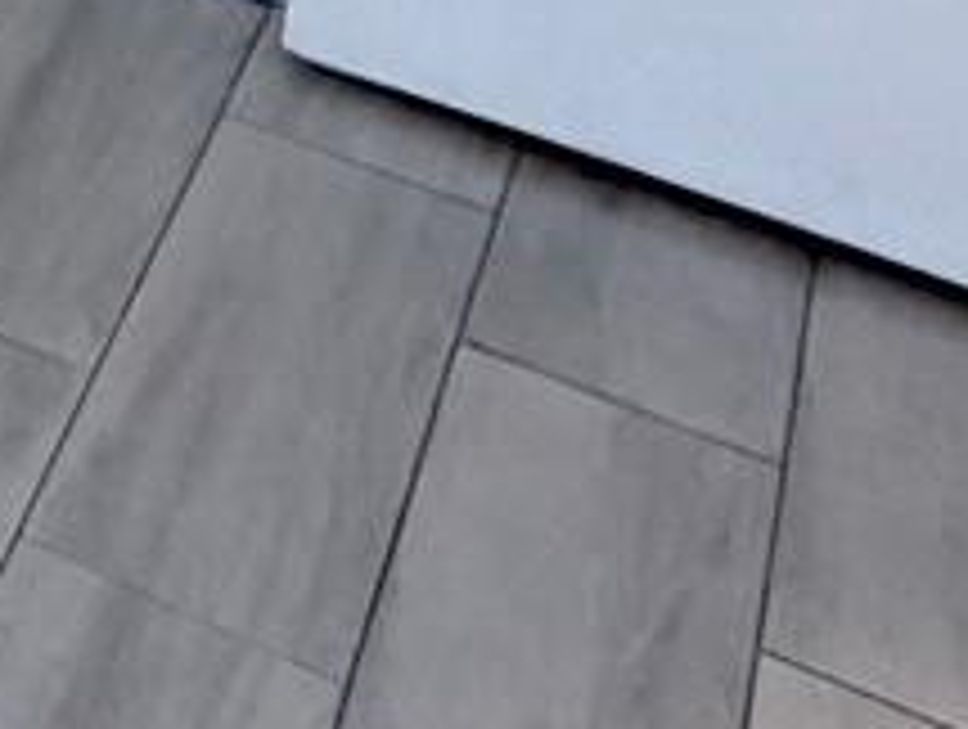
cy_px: -994
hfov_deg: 14.0
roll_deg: +0.1
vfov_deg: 11.8
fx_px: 2913
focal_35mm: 104
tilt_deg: -14.8
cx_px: -1256
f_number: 2.2
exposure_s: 1/60
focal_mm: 2.22
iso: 250
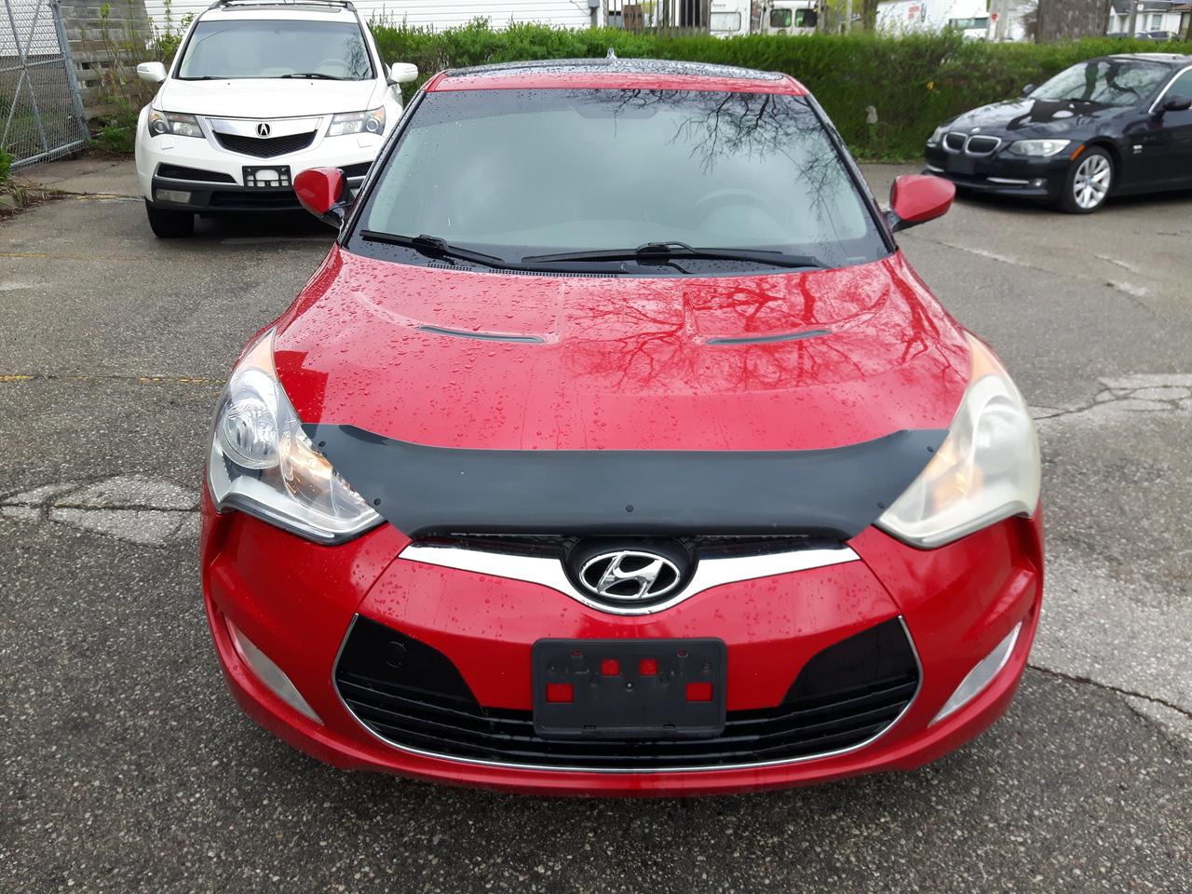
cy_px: 447
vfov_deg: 45.4
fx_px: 1067
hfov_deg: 58.4
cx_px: 596
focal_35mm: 31
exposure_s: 1/183
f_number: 1.9
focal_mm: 3.7
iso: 40
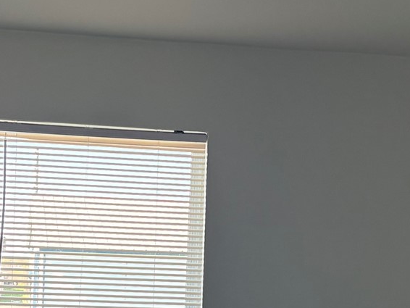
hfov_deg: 20.9
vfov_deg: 15.6
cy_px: 248
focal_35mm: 94
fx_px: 1114
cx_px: 214
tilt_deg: +3.2
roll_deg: -0.2
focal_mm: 5.96
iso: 125
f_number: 1.6
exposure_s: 1/188
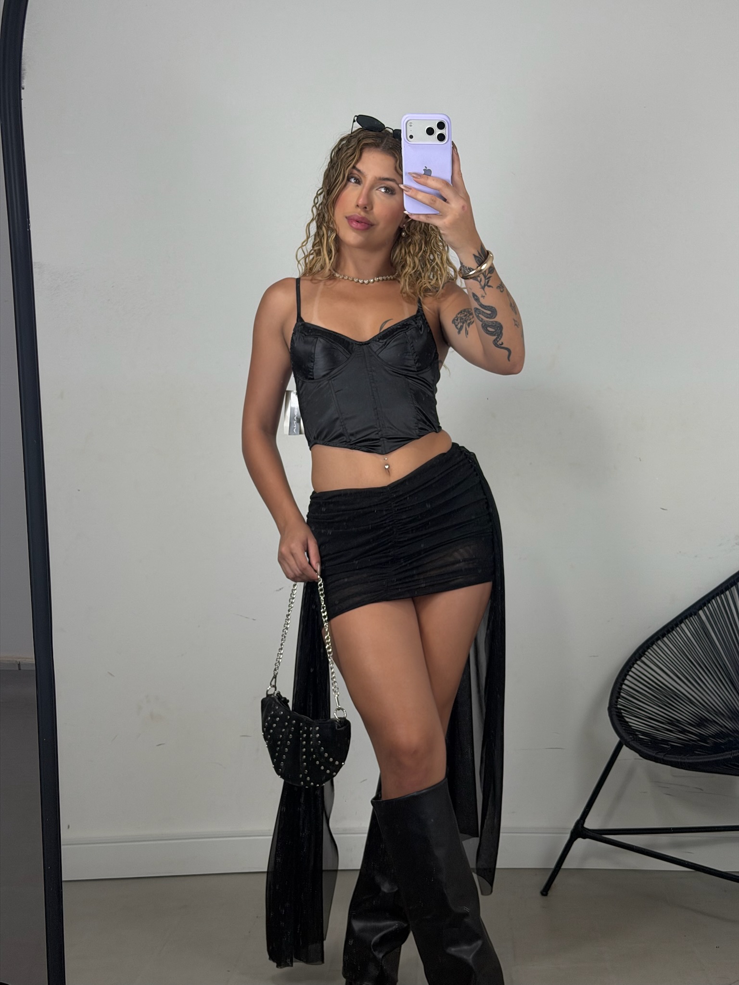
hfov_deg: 30.3
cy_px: 492
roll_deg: +0.5
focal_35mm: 48
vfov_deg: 39.7
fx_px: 1366
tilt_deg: -26.9
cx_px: 370
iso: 50
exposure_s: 1/156
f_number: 1.78
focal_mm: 6.76
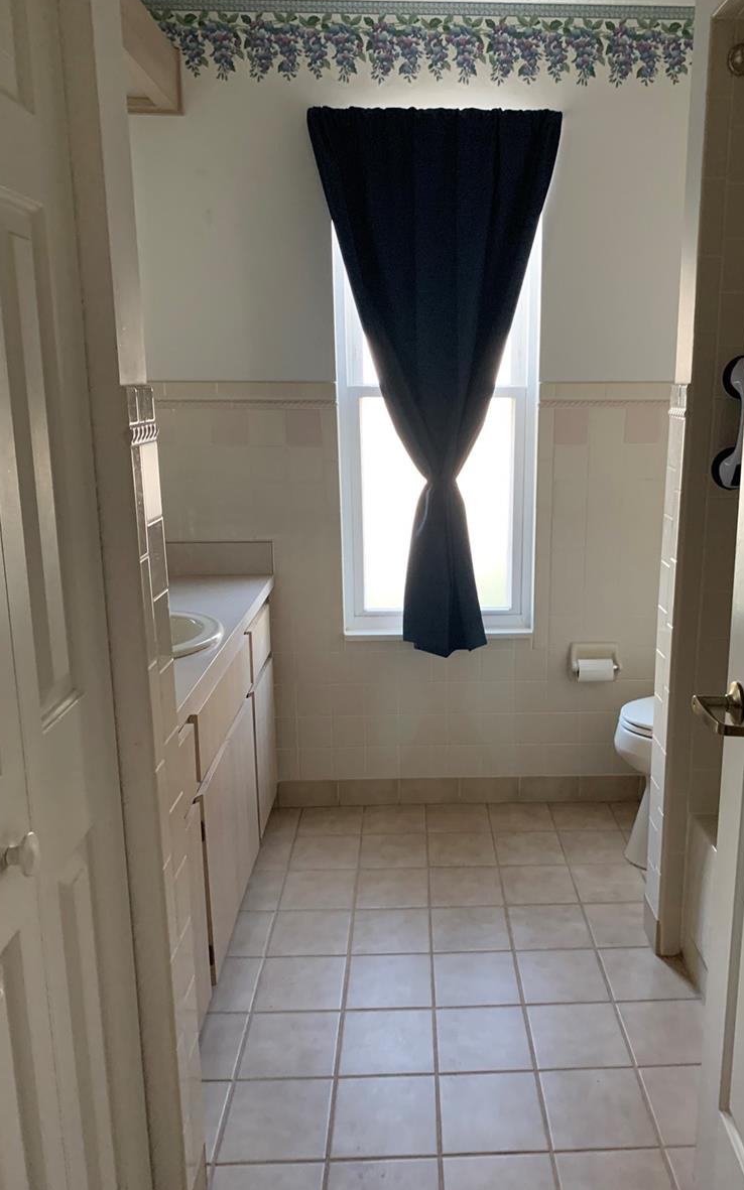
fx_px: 908
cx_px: 446
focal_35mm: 28
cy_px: 594
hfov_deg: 44.3
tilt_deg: -11.2
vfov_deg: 66.5
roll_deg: -0.1
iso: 400
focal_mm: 4.25
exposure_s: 1/60
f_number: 1.8
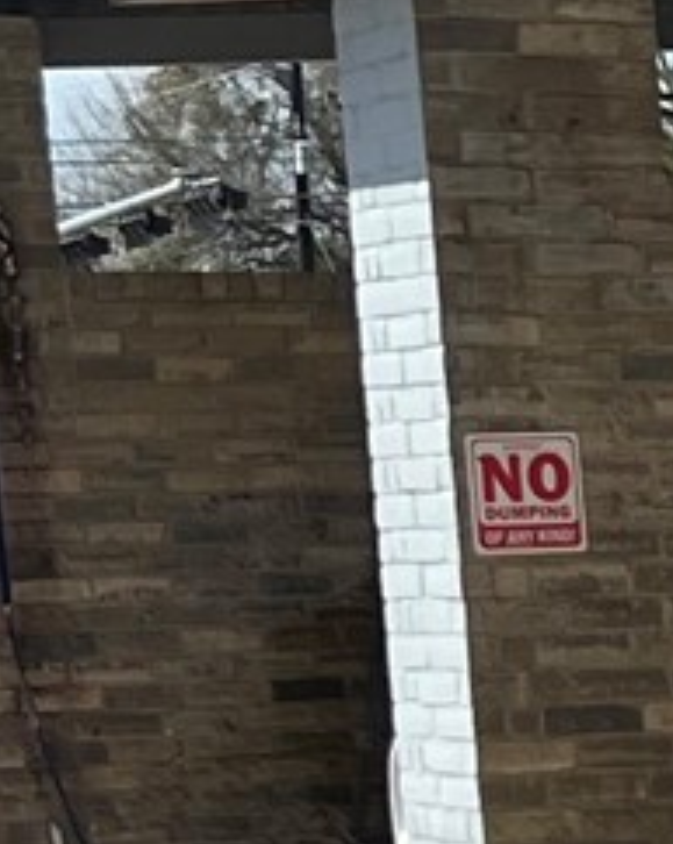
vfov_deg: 8.5
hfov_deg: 6.6
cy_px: 1695
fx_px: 5363
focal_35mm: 215
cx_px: 1862
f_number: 1.5
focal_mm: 5.7
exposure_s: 1/5587
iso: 50
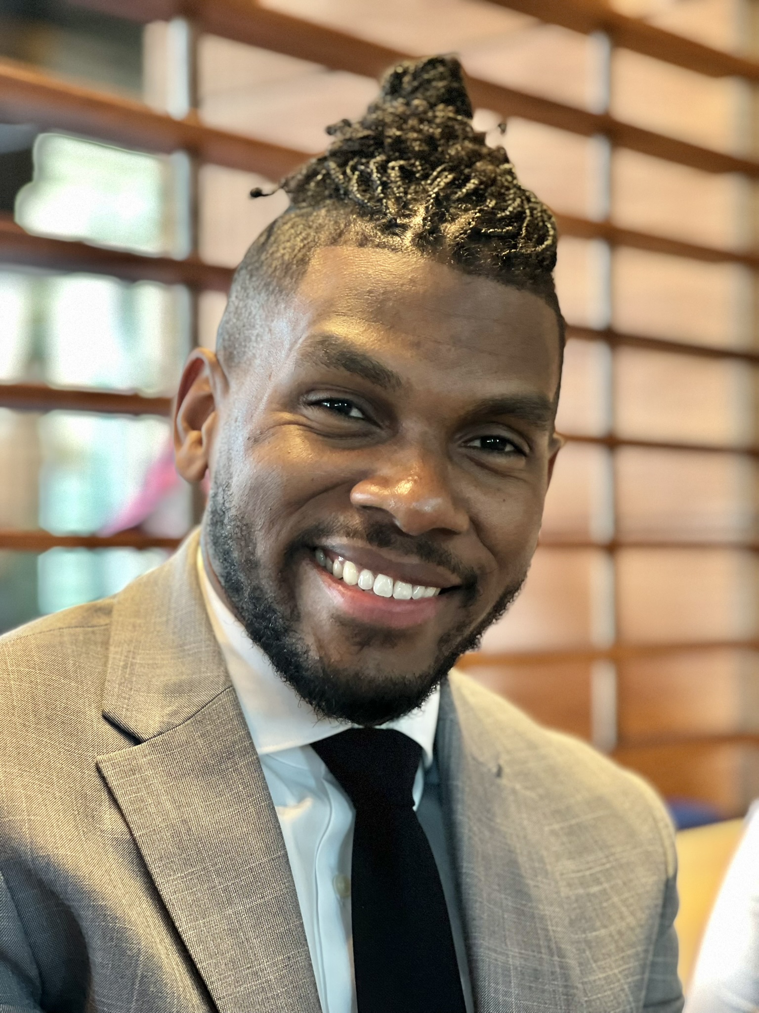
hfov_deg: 19.1
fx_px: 2251
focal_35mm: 77
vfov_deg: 25.3
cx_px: 380
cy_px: 506
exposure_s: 1/15
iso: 400
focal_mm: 9
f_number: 2.8
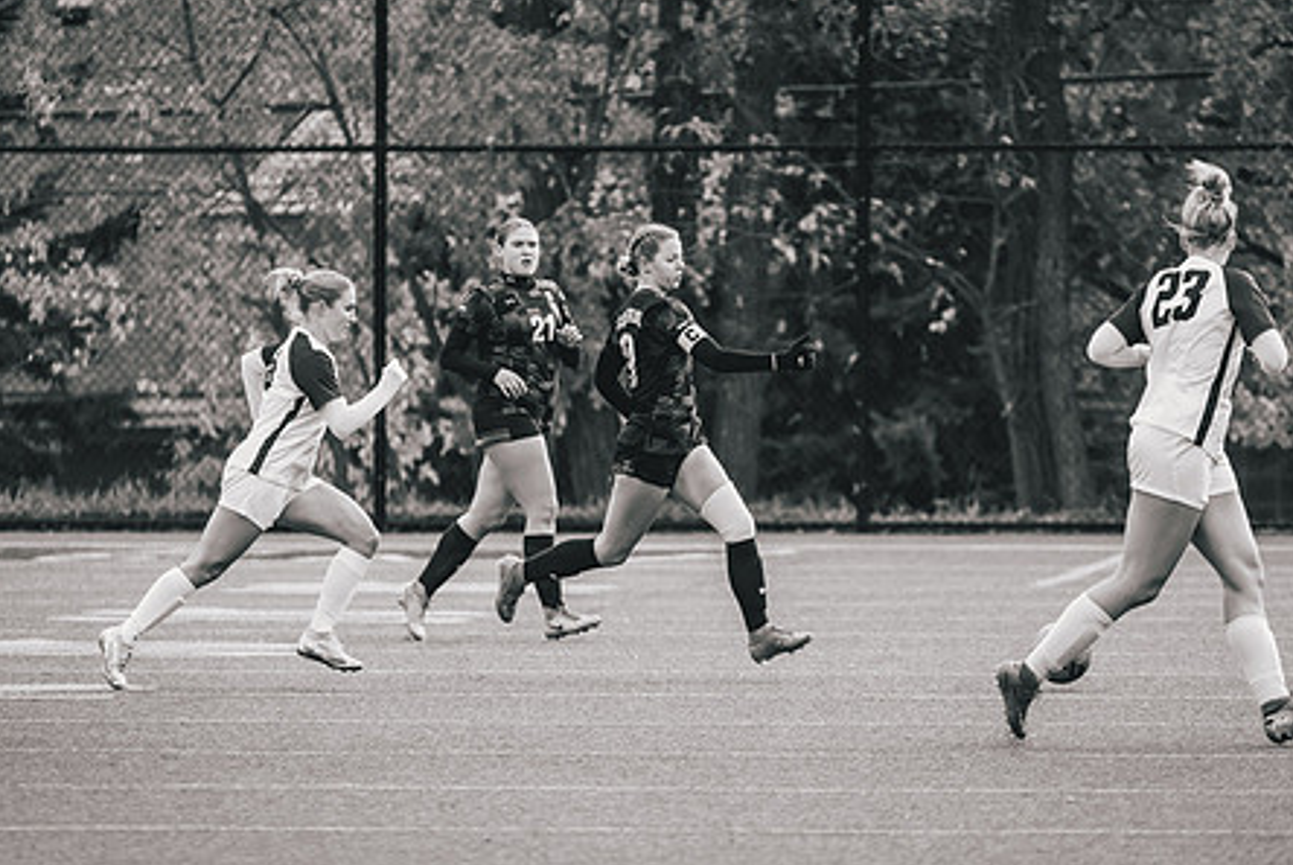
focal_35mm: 546
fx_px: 19629
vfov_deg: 2.5
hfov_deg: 3.8
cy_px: 383
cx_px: 716
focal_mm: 400
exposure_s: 1/800
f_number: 6.3
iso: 800
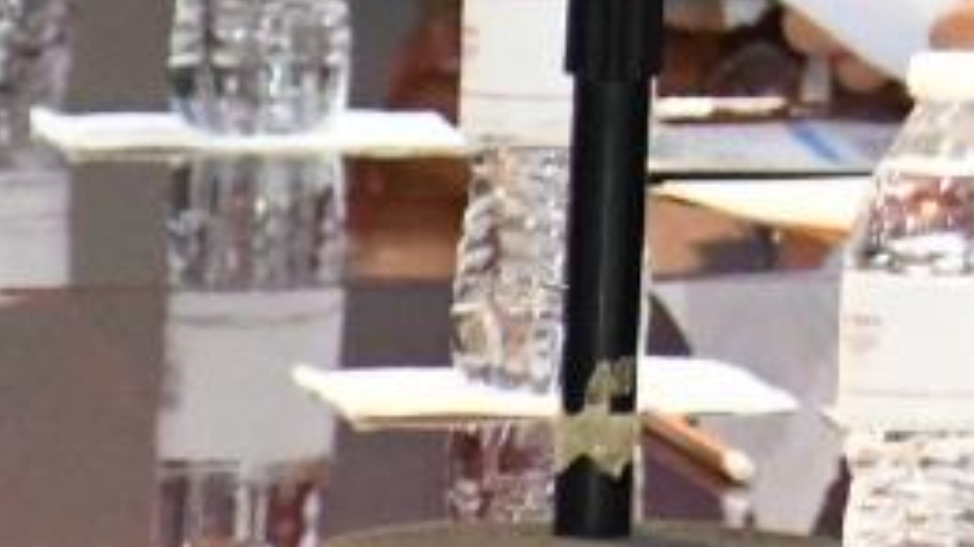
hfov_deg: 2.2
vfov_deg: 1.2
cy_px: -1188
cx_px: 2465
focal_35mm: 978
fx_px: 25248
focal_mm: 100
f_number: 5.6
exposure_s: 1/125
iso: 6400
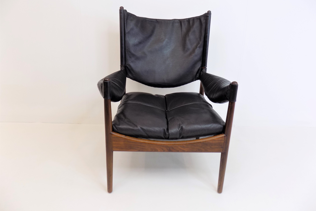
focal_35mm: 24
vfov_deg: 53.1
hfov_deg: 73.7
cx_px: 158
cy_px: 100
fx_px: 211
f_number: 3.1
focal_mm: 4
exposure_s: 1/30
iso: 80
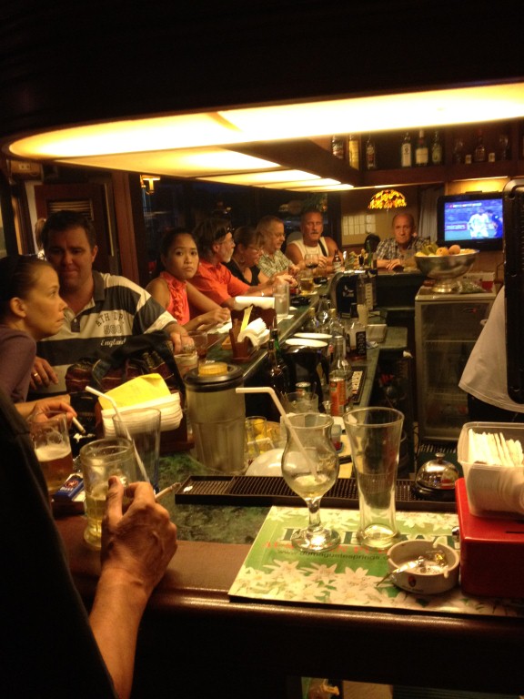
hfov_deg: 40.7
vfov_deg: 52.6
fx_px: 706
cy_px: 350
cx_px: 262
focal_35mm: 35
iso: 250
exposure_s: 1/20
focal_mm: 4.28
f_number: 2.4
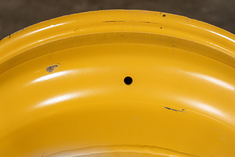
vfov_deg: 14.7
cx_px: 118
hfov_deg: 21.9
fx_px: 607
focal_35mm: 93
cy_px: 78
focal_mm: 93
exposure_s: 1/160
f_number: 5.6
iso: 640
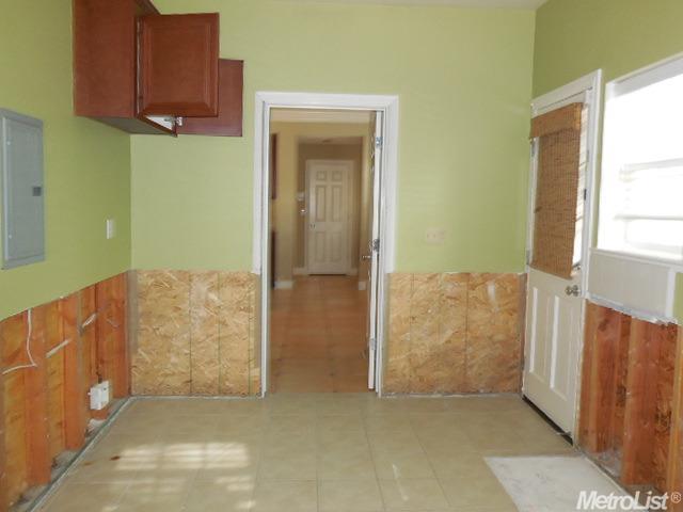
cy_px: 256
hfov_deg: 60.0
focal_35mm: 30
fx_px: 592
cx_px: 342
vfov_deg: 46.8
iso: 500
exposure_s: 1/25
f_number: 3.2
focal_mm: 5.3
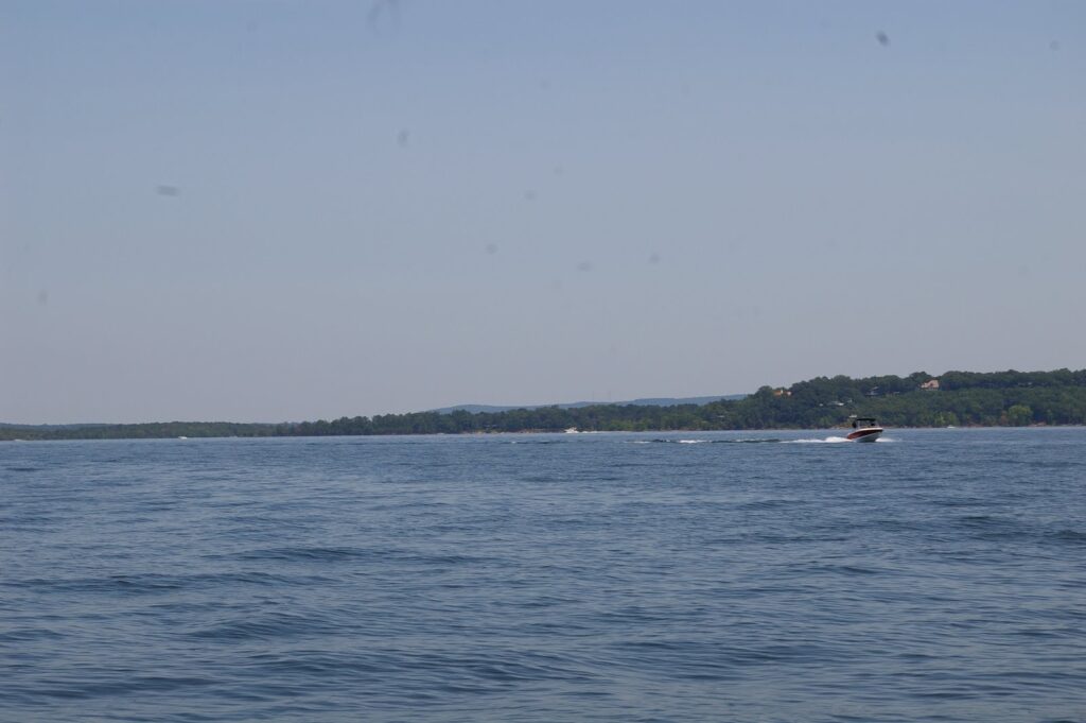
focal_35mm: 82
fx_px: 2487
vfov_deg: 16.5
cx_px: 543
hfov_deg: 24.6
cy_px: 362
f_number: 11
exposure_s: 1/350
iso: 200
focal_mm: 55
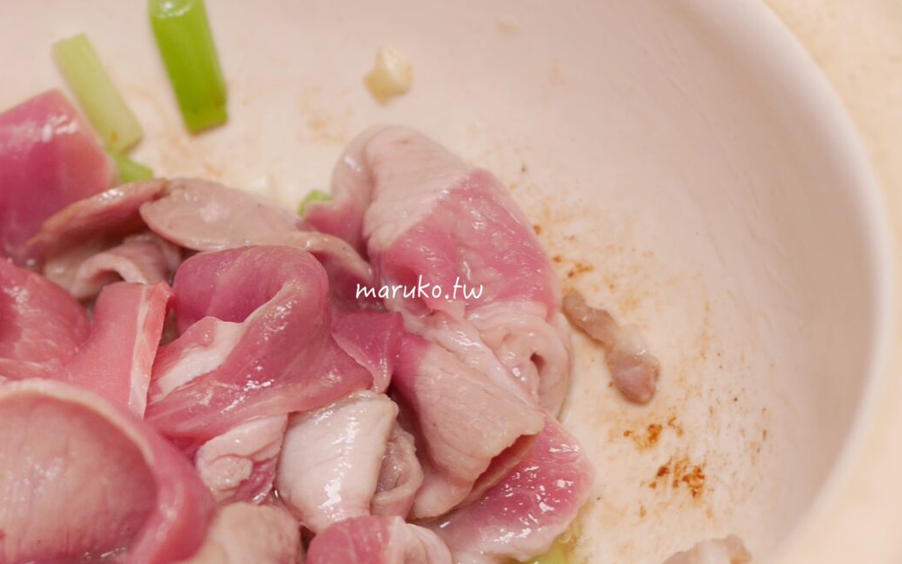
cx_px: 23
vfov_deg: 16.7
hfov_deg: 25.3
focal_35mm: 78
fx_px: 1918
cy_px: 345
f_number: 2.5
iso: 200
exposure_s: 1/100
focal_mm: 15
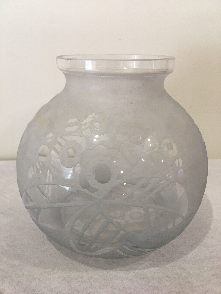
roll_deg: -1.8
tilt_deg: -21.9
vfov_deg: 61.7
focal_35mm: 29
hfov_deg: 48.2
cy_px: 147
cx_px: 110
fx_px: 247
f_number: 2.2
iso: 50
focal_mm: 4.15
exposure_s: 1/33
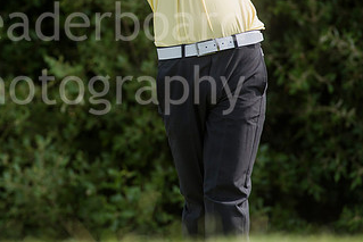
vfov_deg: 2.5
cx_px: 100
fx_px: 5498
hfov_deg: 3.8
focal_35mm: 545
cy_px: 32
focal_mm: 300
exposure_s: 1/1600
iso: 400
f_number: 5.6
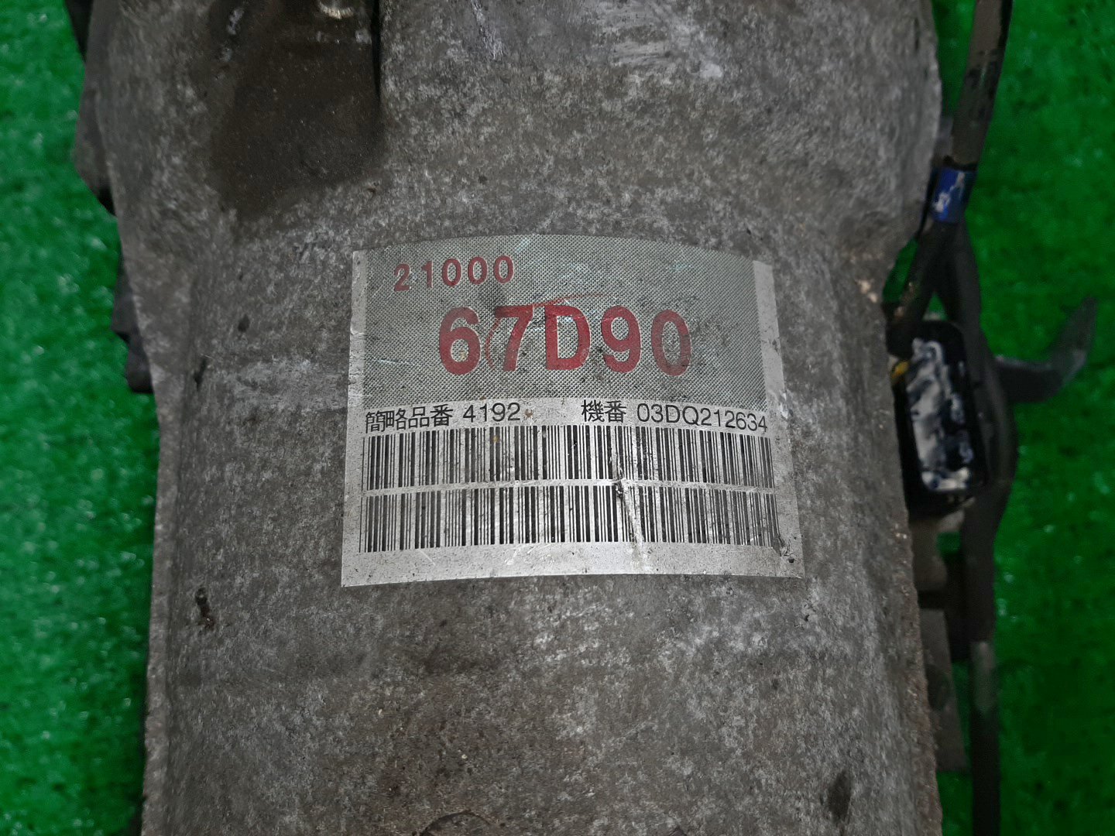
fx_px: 837
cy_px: 418
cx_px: 558
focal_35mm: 26
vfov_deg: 53.1
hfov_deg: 67.3
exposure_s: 1/100
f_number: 1.7
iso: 50
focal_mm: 3.93
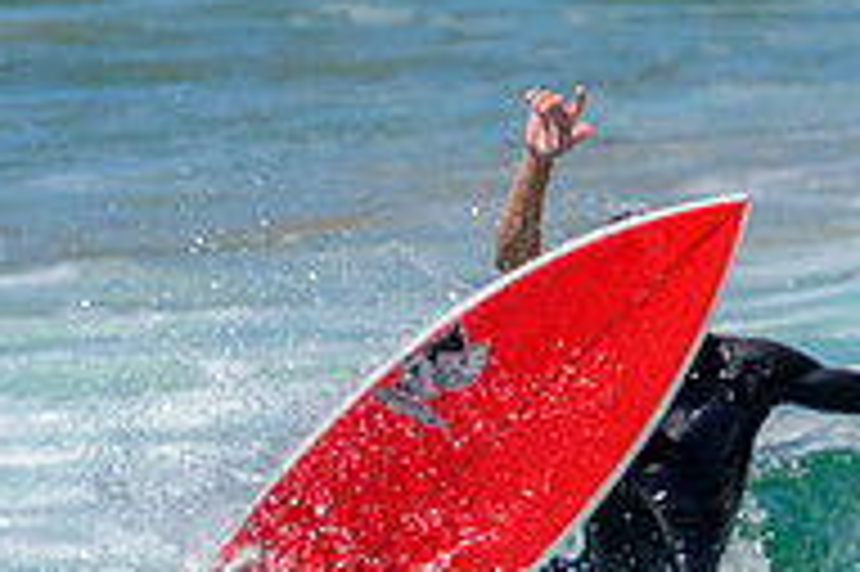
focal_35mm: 3342
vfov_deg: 0.4
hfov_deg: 0.6
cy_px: 732
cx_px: 603
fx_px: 79766
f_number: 11
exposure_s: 1/2000
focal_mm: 800
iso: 720
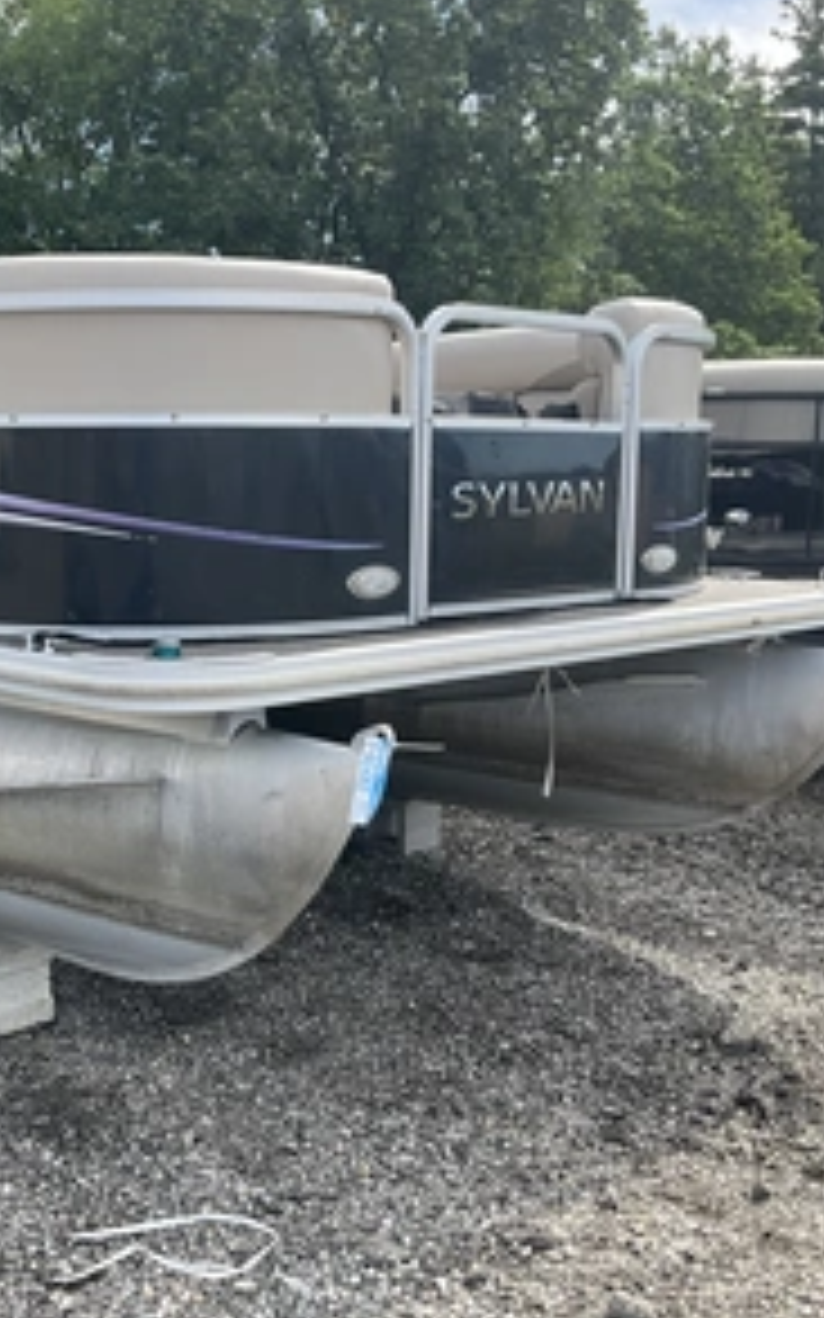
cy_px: 666
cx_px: 153
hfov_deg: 29.7
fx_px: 1510
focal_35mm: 42
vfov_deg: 47.2
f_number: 1.8
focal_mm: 3
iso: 25
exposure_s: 1/620
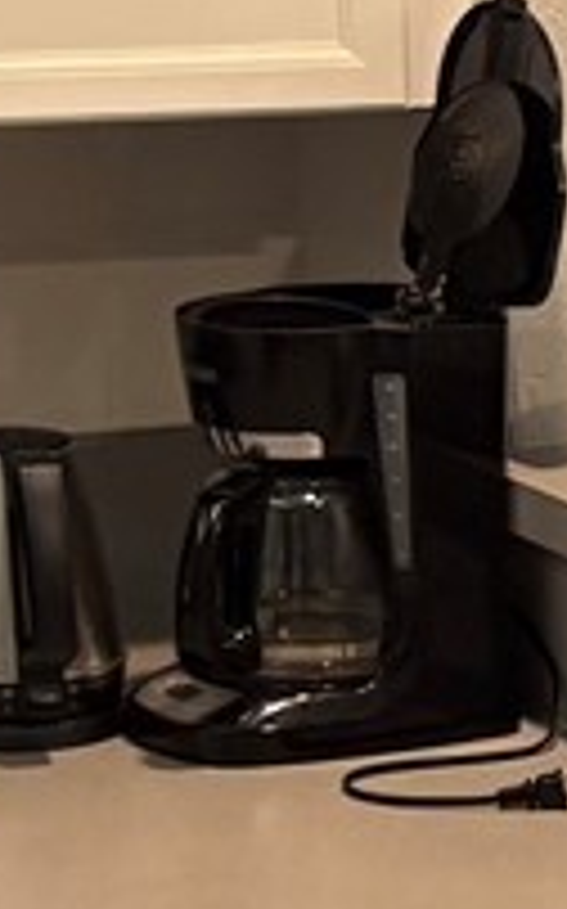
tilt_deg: -13.8
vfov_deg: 9.5
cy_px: 945
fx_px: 5398
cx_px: 2164
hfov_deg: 5.4
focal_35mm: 218
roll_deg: -2.6
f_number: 1.6
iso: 100
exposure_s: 1/60
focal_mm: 5.96
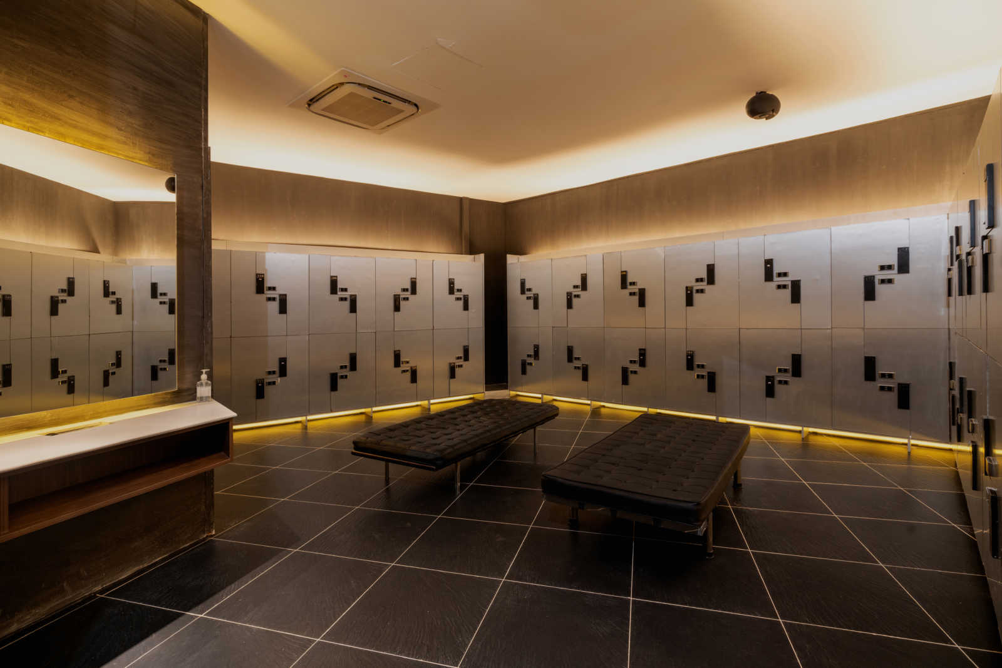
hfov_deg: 96.7
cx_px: 501
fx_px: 445
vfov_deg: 73.8
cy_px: 334
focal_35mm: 16
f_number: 8
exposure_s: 2
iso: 320
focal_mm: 16
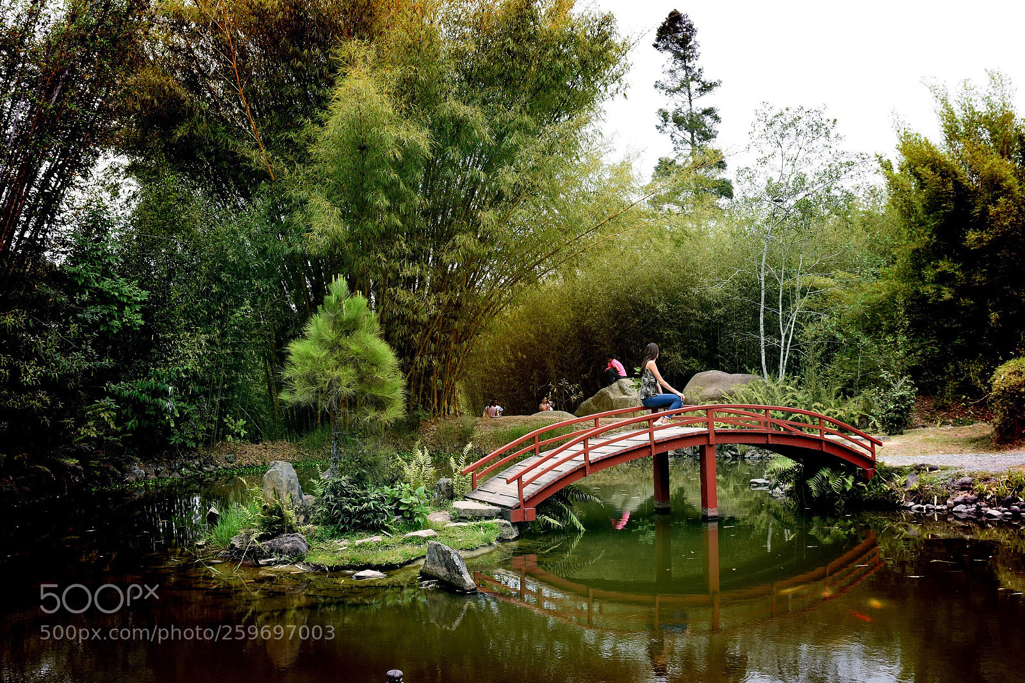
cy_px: 342
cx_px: 512
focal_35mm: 36
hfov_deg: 53.1
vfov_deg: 36.9
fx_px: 1025
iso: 100
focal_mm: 24
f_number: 5.6
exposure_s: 1/125
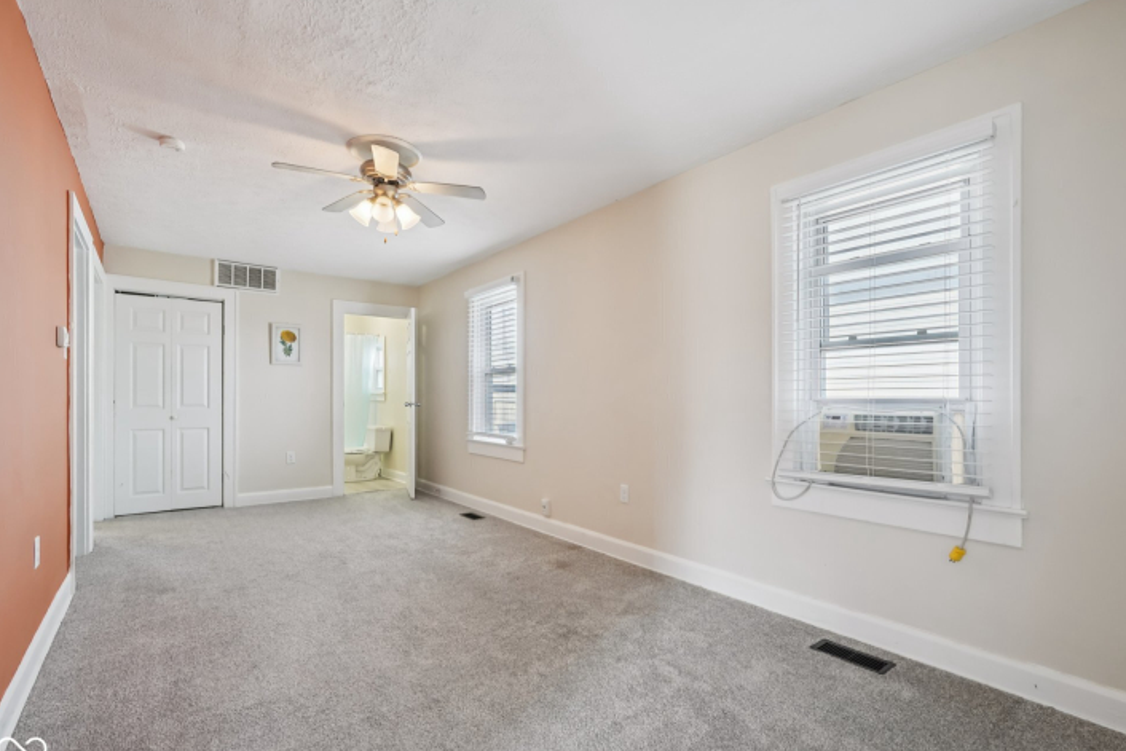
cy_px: 391
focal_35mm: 17
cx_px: 568
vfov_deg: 70.4
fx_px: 532
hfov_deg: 93.3
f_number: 8
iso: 800
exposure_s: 1/30
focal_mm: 16
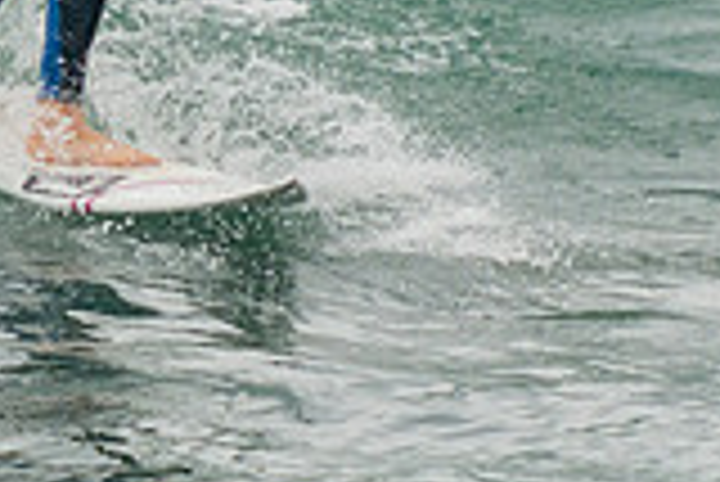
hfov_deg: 1.2
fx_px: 35852
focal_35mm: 1791
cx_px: 356
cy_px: -169
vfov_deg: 0.8
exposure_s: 1/1250
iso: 250
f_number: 5.6
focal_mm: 330
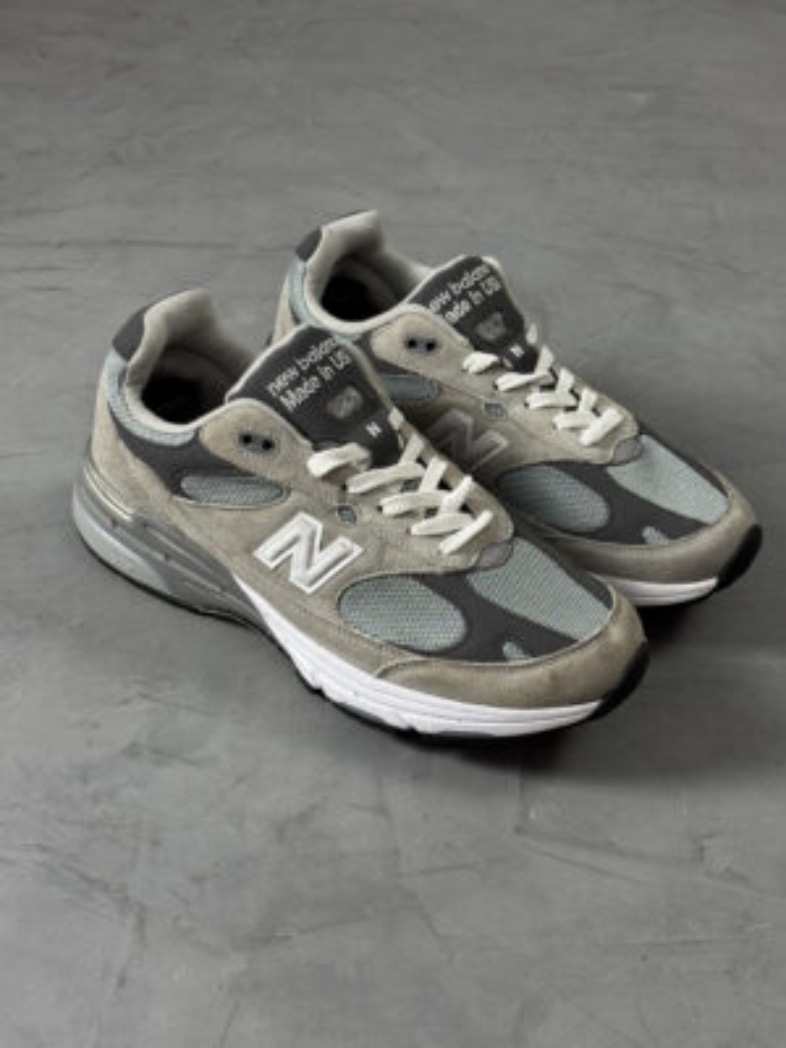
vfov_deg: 39.7
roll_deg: -5.9
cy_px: 524
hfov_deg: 30.3
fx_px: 1453
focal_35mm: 48
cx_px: 393
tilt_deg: -37.4
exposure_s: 1/60
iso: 100
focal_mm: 6.76
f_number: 1.78
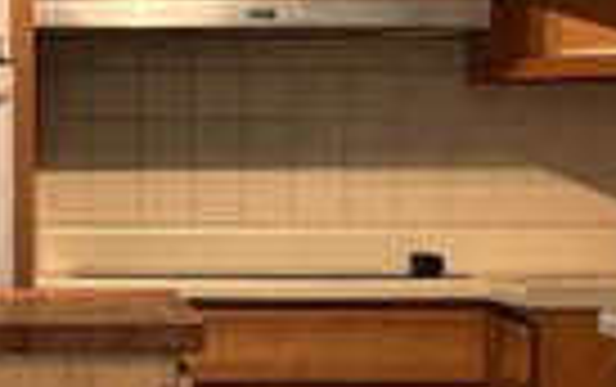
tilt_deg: +0.6
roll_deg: +0.2
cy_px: 126
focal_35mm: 206
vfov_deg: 6.4
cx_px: 166
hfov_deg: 10.1
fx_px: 3463
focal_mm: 5.96
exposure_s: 1/60
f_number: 1.6
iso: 100
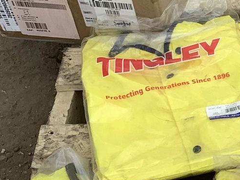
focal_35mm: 125
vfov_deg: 11.9
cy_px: 98
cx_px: 288
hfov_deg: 15.2
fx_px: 867
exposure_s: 1/1456
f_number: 2.4
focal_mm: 3.3
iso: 25
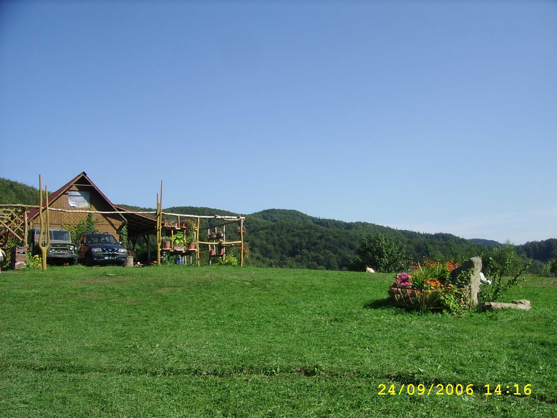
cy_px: 209
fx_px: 563
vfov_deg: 40.7
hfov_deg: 52.6
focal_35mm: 35
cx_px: 278
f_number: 5.8
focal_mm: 5.95
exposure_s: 1/324
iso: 50
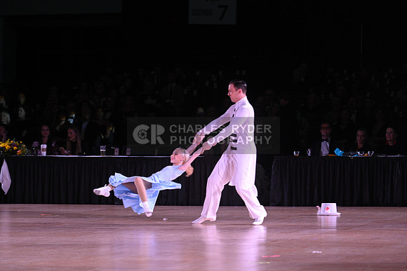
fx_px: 2092
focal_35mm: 185
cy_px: 136
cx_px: 204
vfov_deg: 7.4
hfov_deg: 11.1
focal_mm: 185
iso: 1600
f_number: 4
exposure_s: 1/200
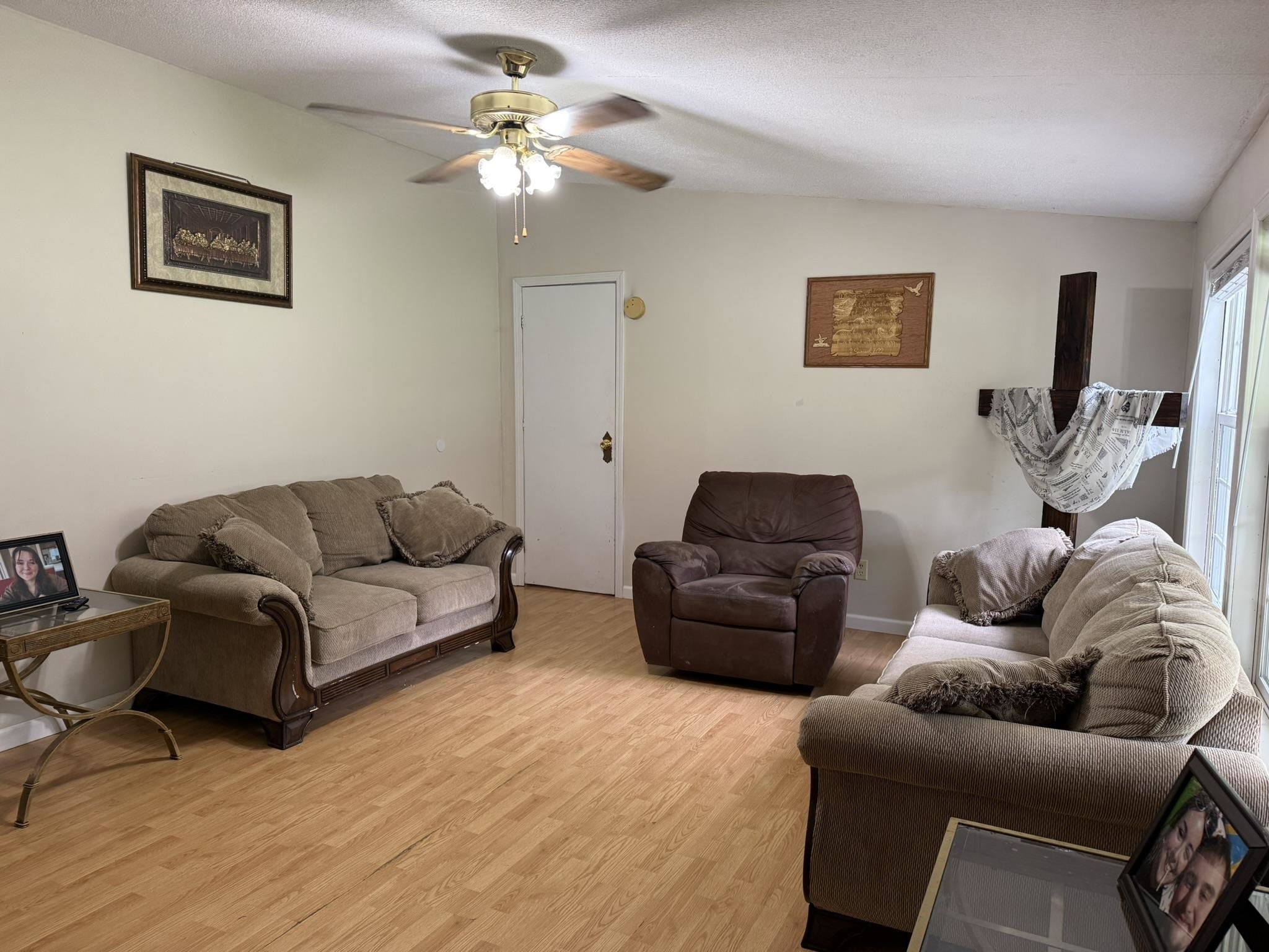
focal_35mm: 24
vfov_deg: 56.8
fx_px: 880
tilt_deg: -6.1
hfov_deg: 71.6
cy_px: 476
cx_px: 634
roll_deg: -0.3
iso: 160
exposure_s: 1/60
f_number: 1.78
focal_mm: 6.76
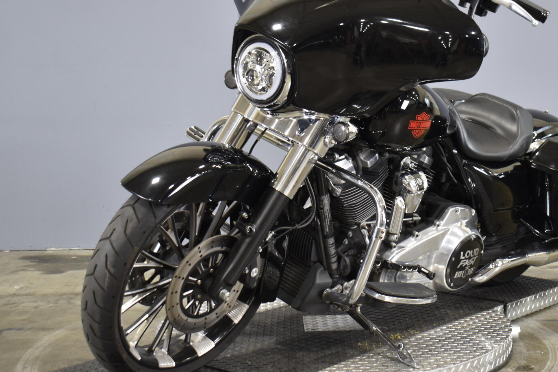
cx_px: 344
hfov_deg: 29.7
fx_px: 1050
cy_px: 153
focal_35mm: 68
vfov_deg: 20.1
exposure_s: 1/13
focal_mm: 31
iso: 400
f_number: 4.2
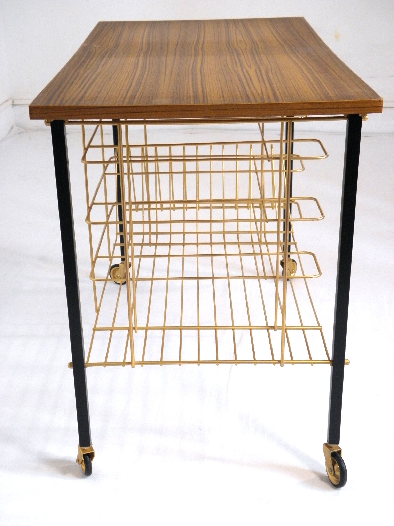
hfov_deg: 29.1
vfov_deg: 38.2
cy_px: 263
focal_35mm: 50
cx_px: 197
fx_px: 759
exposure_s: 1/50
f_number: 4
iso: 160
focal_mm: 9.1
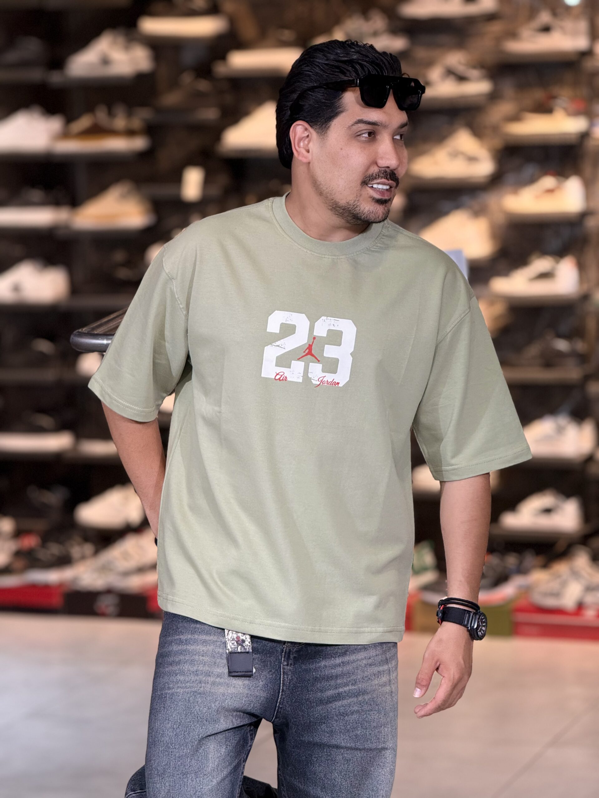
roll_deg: +0.8
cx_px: 300
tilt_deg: -6.0
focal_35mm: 120
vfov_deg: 16.4
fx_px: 2769
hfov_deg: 12.3
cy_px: 399
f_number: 2.8
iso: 160
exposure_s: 1/100
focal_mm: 15.66
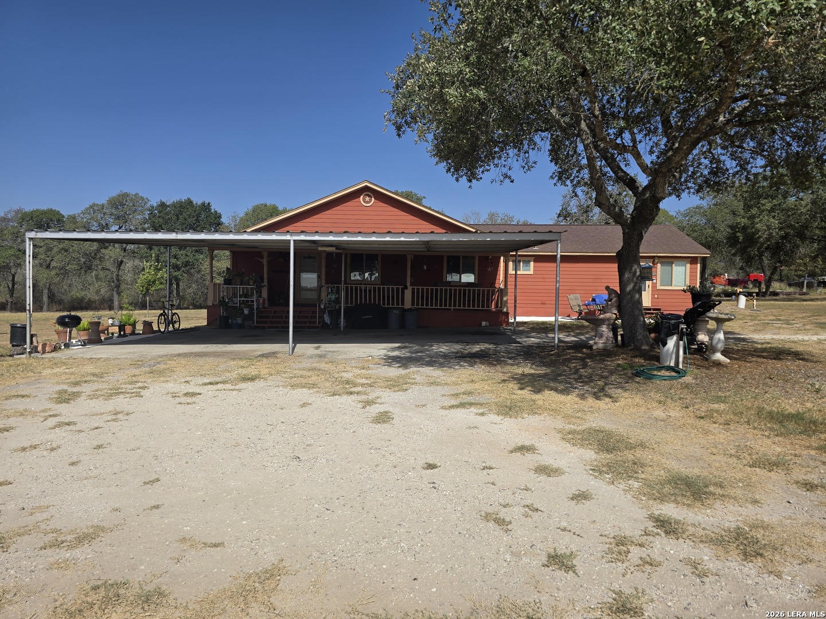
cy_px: 310
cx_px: 413
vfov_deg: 58.9
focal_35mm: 23
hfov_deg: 73.9
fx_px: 549
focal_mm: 6.3
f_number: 1.7
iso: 12
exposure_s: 1/1325
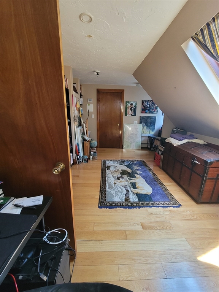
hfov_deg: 89.9
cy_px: 146
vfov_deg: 106.2
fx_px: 110
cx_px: 110
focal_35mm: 13
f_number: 2.2
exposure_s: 1/60
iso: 320
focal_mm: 2.2
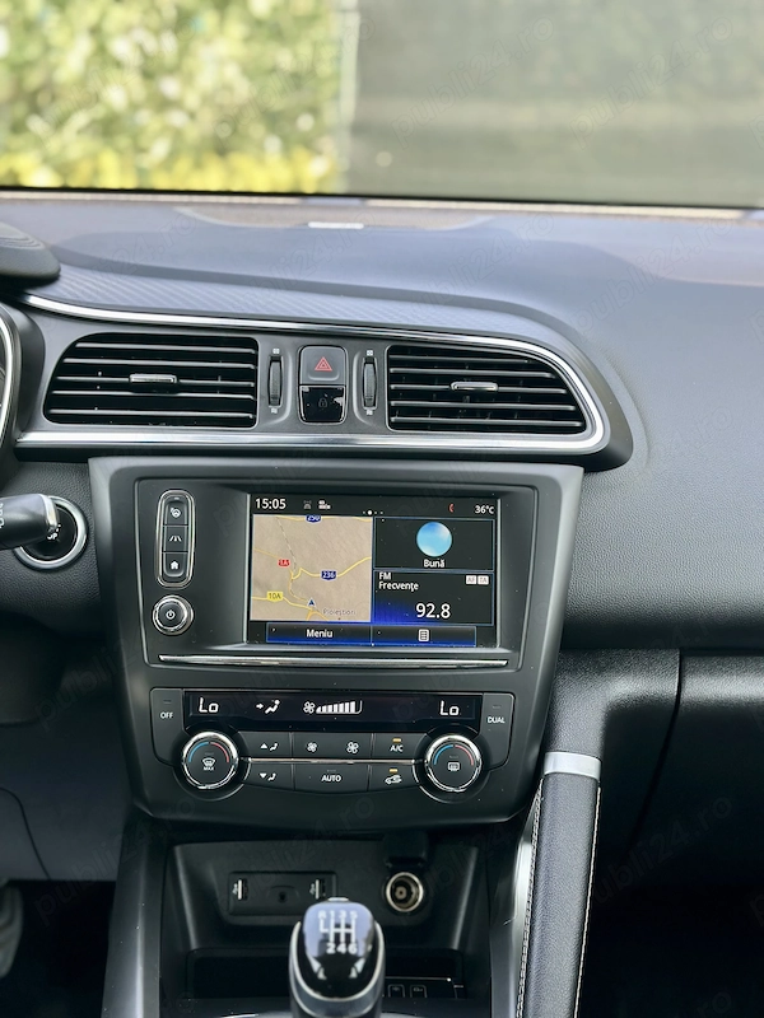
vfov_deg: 39.7
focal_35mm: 48
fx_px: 1413
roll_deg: -3.2
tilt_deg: -17.3
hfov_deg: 30.3
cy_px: 509
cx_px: 382
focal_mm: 6.86
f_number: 1.78
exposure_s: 1/165
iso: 100
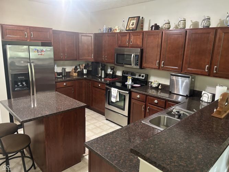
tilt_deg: -12.2
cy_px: 86
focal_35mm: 26
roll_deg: -2.3
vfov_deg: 53.0
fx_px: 172
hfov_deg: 67.3
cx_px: 114
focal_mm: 5.7
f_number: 1.5
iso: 400
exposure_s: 1/40
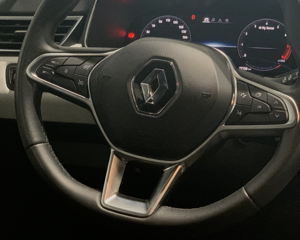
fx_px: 684
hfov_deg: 24.7
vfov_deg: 19.8
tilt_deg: -12.5
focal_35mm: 77
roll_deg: +0.6
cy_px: 79
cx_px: 167
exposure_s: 1/33
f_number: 2.4
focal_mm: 6
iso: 640
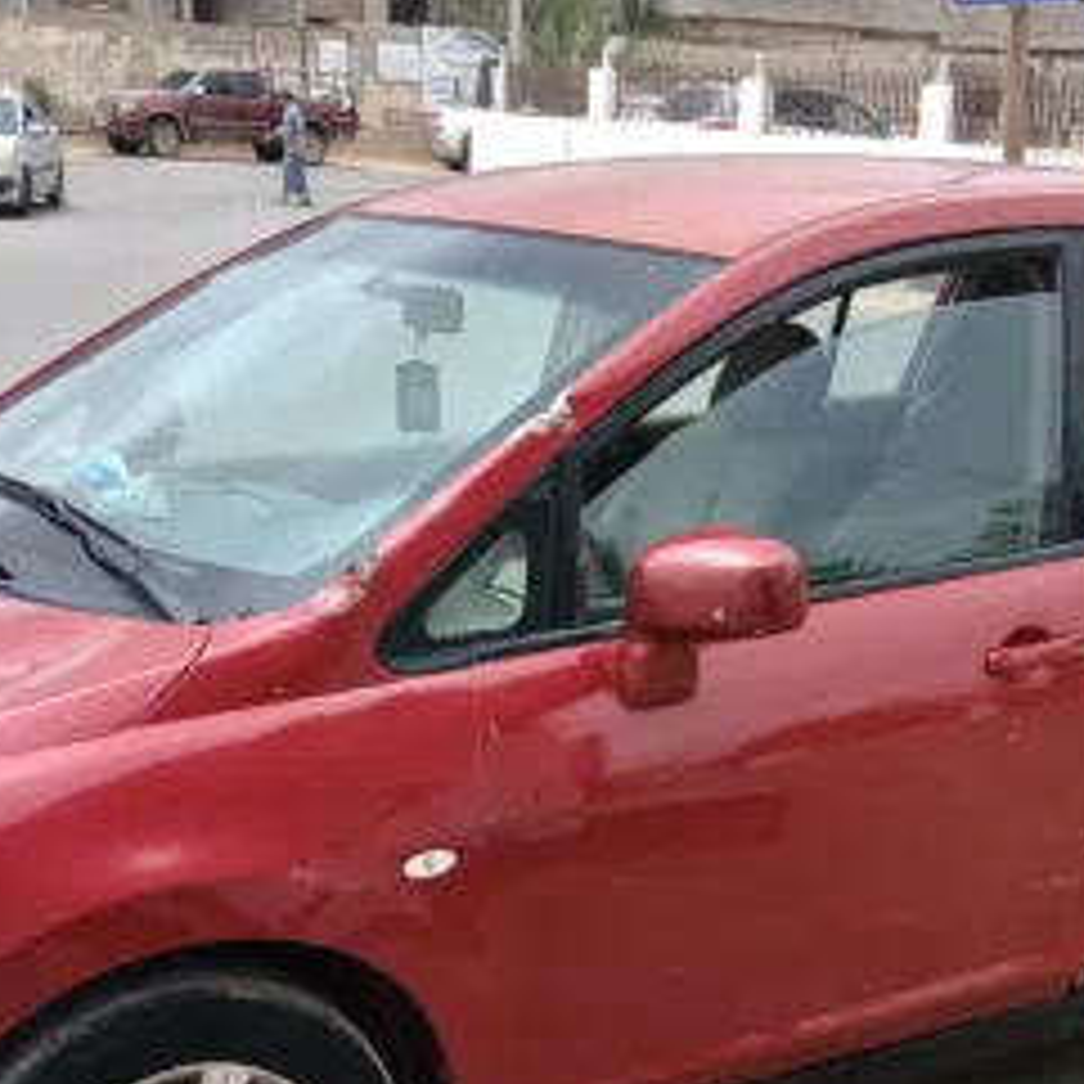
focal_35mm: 61
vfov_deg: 26.9
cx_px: 720
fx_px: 2161
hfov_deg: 28.0
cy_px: 1039
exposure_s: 1/413
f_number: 1.8
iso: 20
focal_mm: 3.98
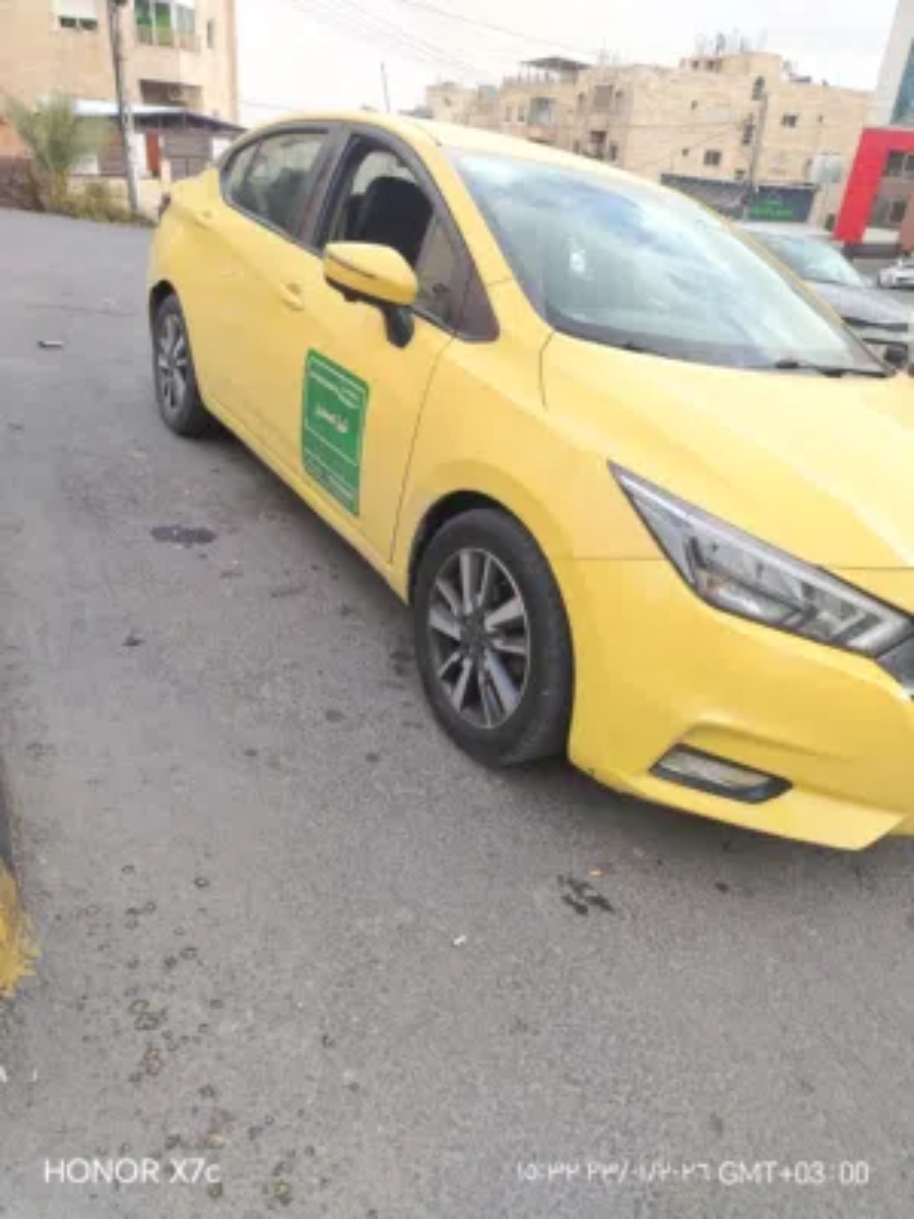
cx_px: 457
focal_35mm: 24
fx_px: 845
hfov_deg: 56.8
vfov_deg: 71.6
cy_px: 610
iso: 100
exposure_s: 1/267
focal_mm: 5.25
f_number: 1.75
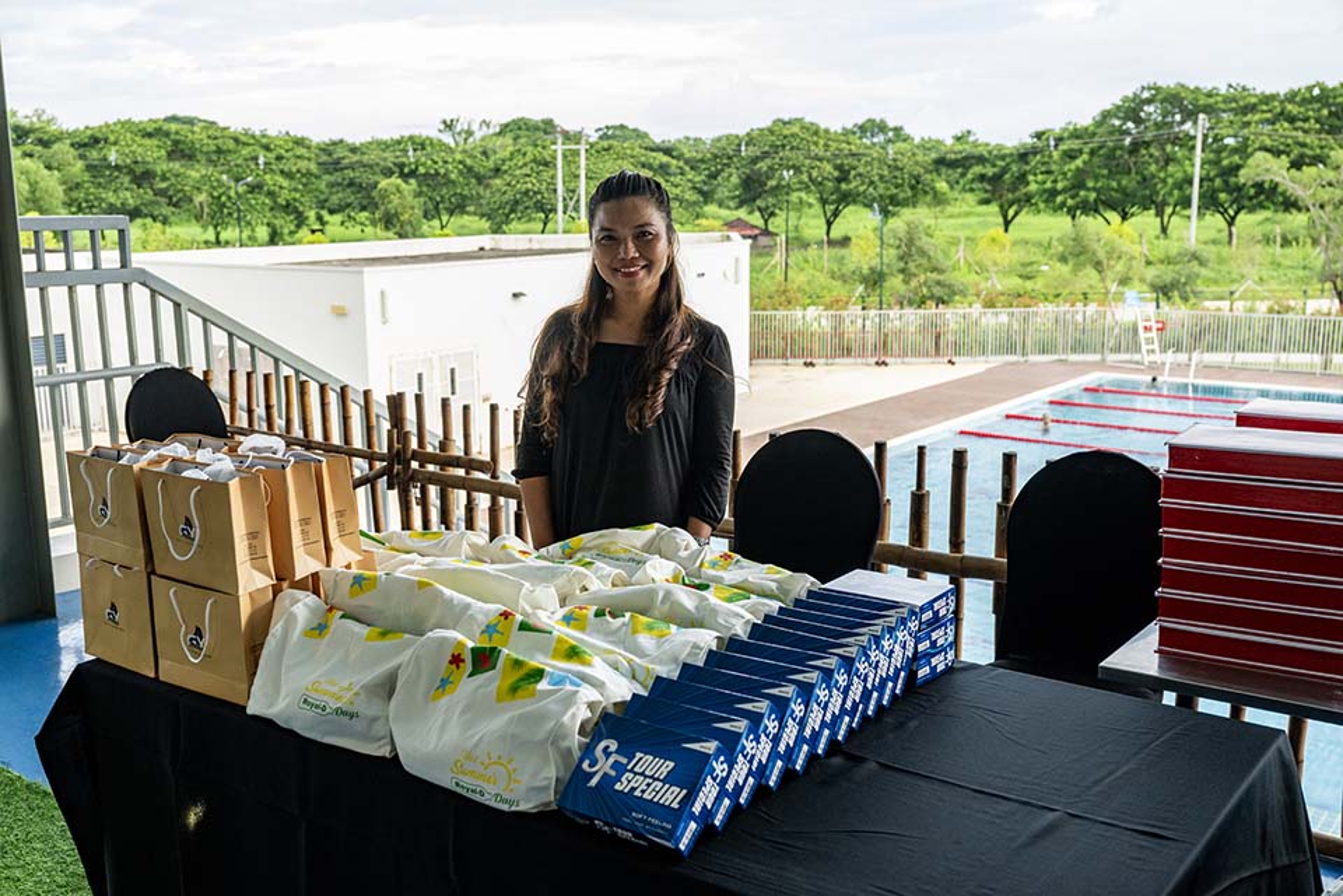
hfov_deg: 53.1
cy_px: 448
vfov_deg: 36.9
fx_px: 1343
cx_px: 672
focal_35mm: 36
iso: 640
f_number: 5
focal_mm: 36
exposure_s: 1/200
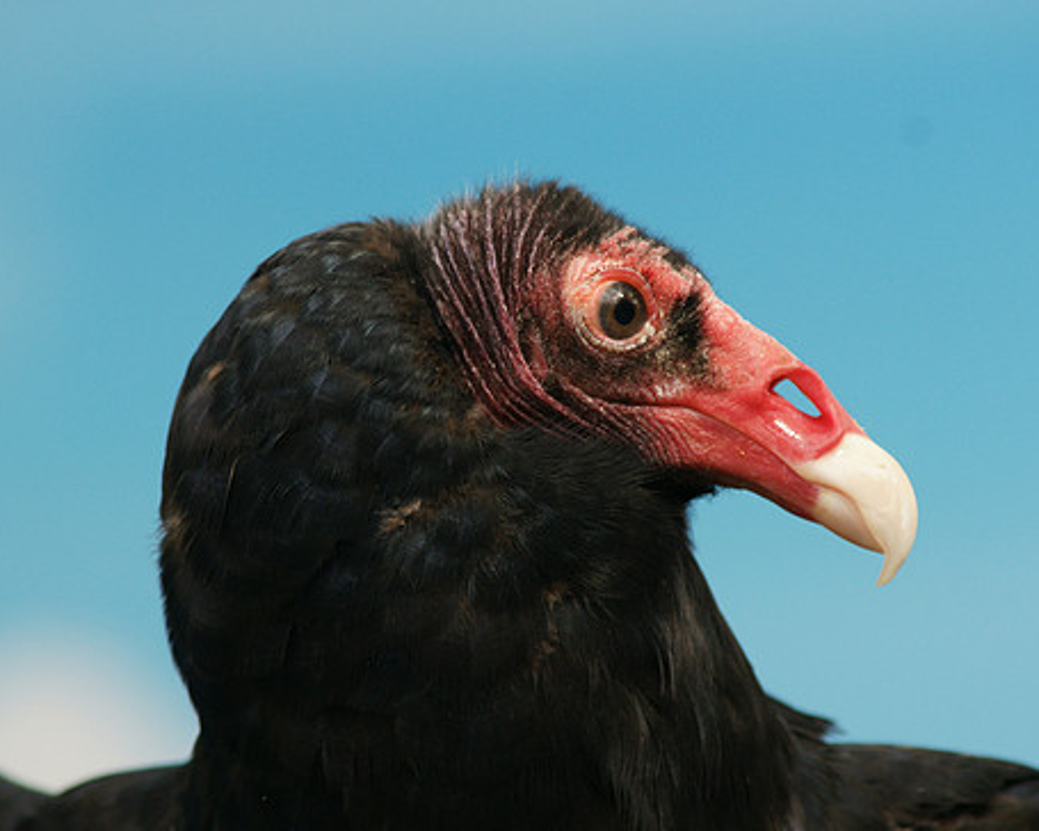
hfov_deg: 5.1
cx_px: 518
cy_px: 414
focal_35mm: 377
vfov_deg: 4.1
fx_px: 11593
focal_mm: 210
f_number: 6.3
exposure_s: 1/400
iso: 400
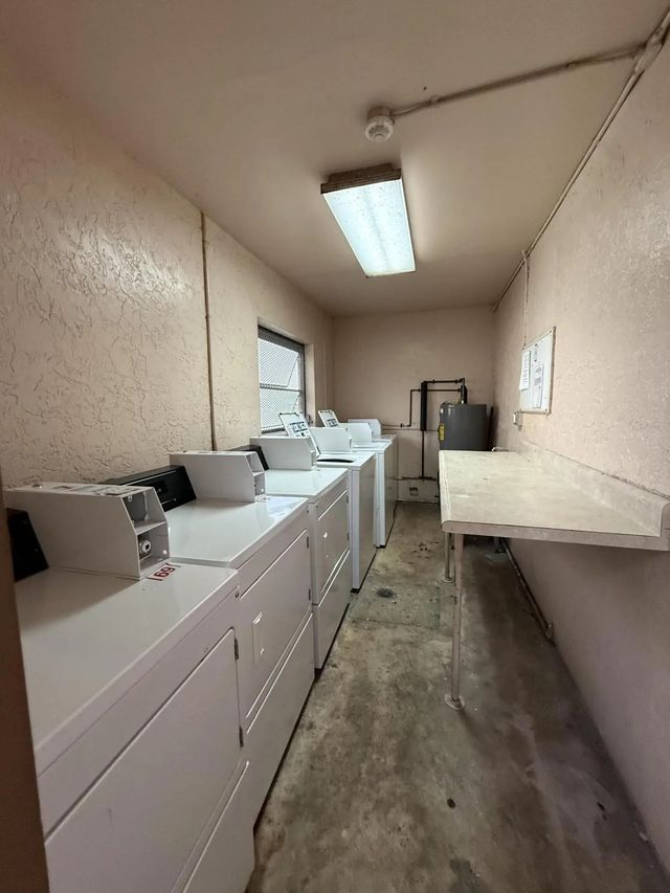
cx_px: 335
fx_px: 361
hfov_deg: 85.7
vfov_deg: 102.1
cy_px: 446
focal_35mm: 14
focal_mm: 2.22
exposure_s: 1/73
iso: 320
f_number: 2.2
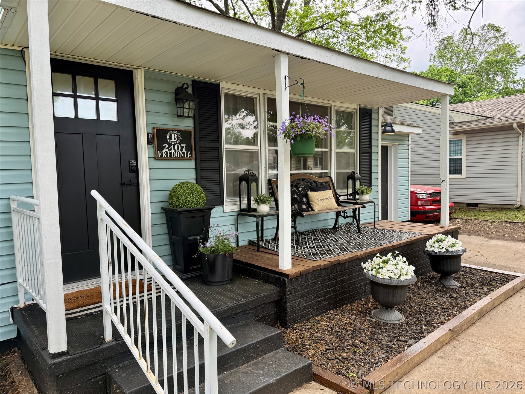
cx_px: 262
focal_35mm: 24
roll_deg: +1.8
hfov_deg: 71.6
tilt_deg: -3.2
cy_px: 197
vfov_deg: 56.8
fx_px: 364
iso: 80
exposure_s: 1/643
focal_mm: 6.76
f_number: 1.78
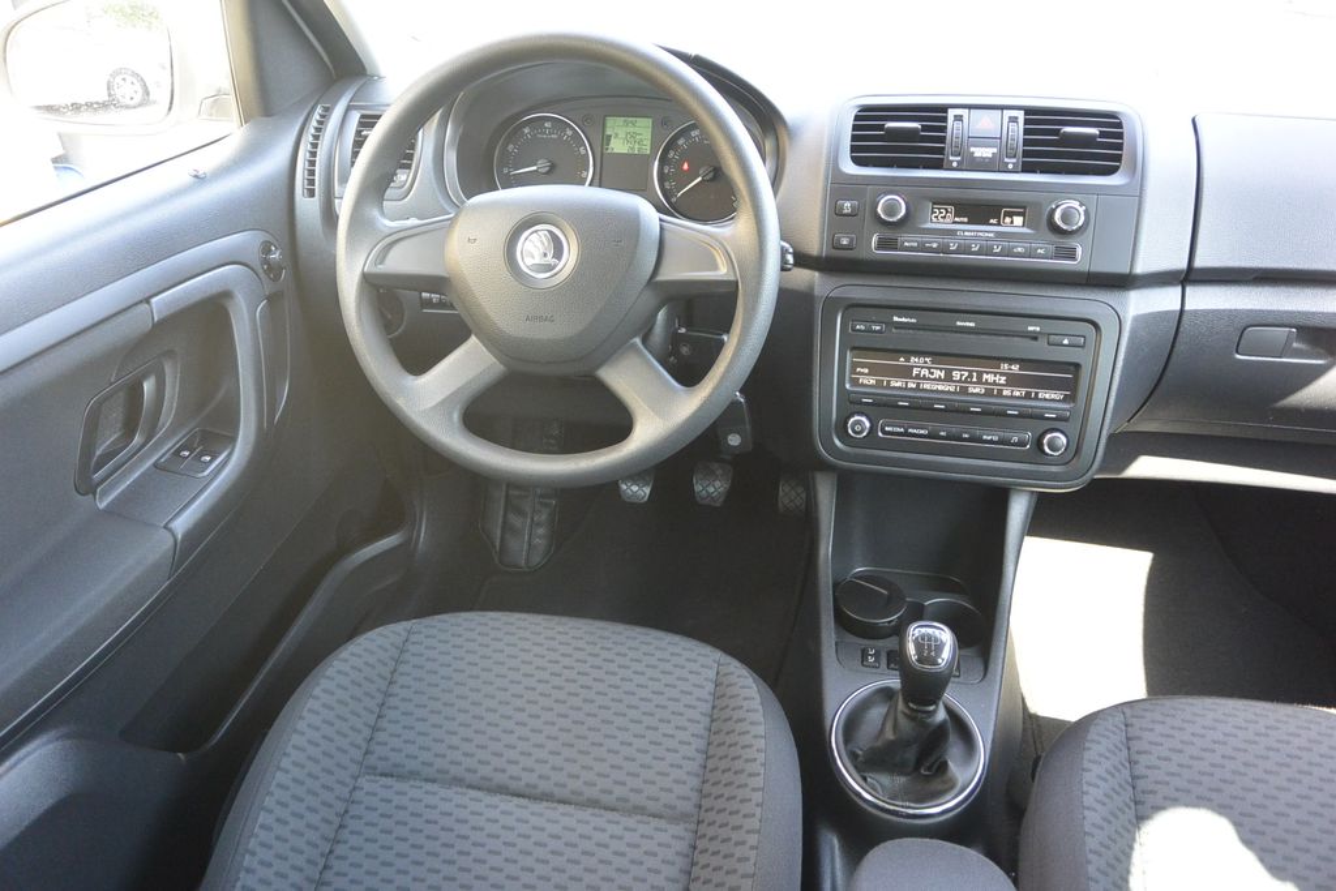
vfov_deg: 47.9
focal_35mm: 27
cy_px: 446
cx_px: 668
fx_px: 1002
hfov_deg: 67.4
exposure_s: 1/60
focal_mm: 10
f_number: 3.5
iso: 500
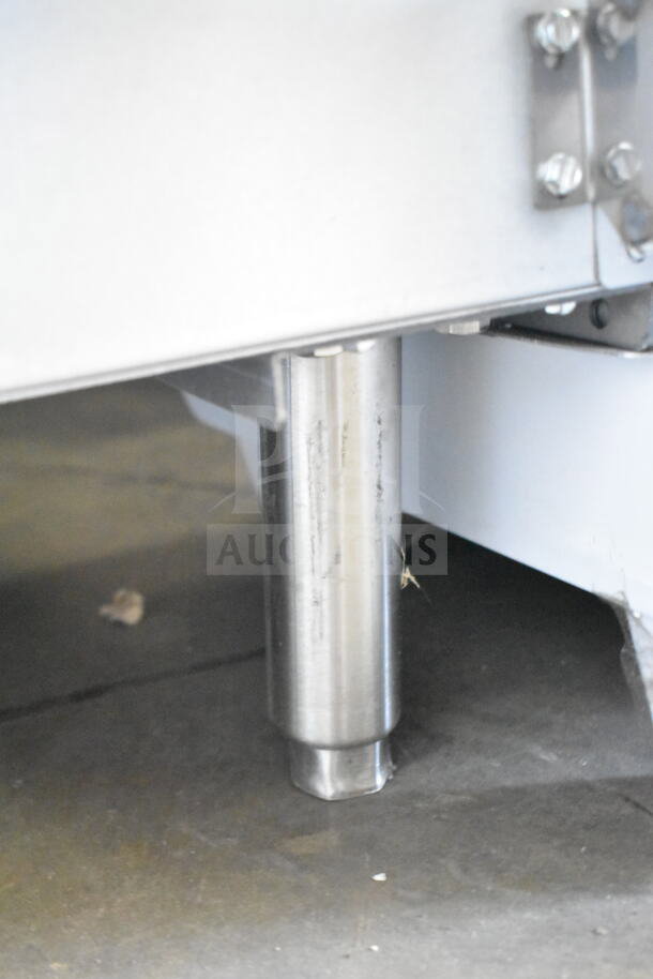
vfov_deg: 38.9
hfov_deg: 26.5
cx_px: 326
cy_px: 490
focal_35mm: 51
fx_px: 1386
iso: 16000
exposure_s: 1/50
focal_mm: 34
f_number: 4.5
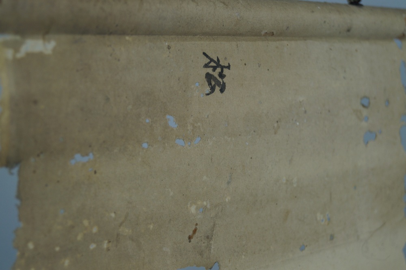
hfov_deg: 29.9
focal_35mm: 68
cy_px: 135
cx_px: 203
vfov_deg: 20.1
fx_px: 761
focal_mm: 45
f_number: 5.6
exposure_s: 1/160
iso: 400
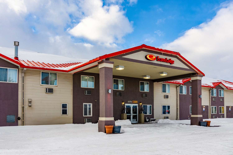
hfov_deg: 57.3
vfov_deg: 39.8
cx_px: 116
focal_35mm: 33
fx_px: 213
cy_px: 78
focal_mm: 22
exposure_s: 1/1000
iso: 400
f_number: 8
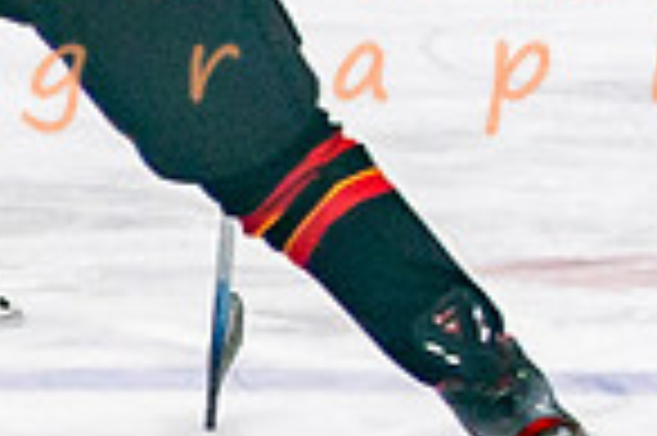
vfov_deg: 1.4
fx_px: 18485
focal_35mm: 1014
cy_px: 432
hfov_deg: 2.0
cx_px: -454
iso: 500
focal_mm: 85
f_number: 2.8
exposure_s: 1/640
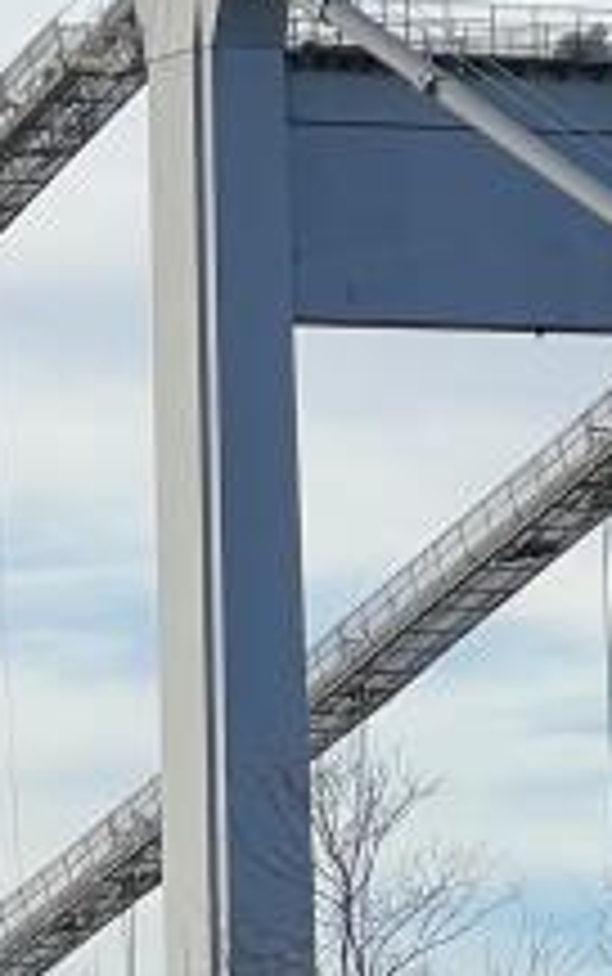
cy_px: 1226
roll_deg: +1.4
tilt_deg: +2.4
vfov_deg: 5.2
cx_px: -338
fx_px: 10680
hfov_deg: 3.3
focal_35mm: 401
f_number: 2.8
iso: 32
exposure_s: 1/637
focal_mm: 9
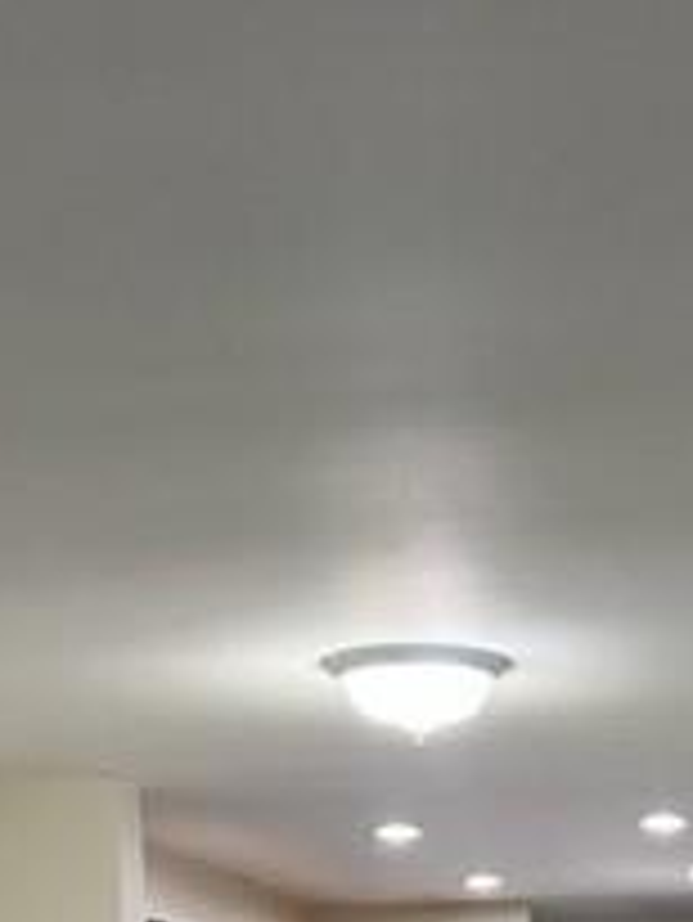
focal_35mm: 81
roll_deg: +1.7
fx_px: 2160
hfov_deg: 17.9
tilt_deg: -4.7
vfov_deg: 20.5
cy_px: 1399
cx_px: 639
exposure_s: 1/60
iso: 125
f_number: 1.5
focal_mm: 5.7
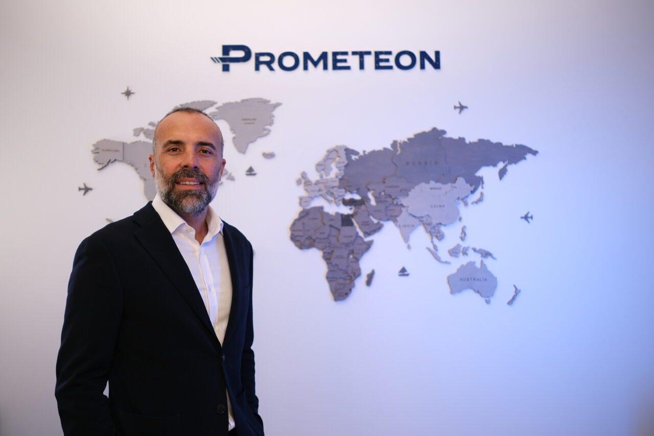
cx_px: 327
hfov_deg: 54.4
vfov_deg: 37.8
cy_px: 218
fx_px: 636
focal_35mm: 35
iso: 250
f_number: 2
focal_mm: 23
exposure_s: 1/200
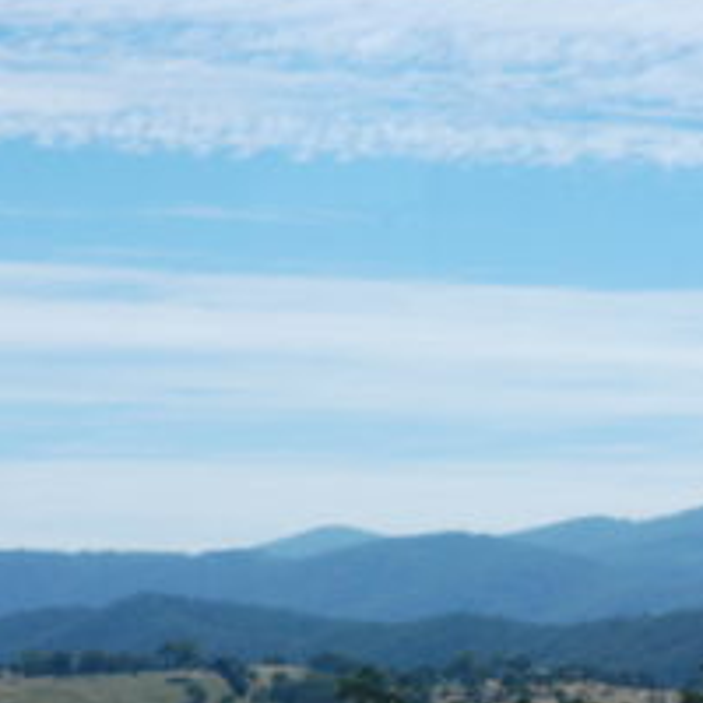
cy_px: 564
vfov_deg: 8.8
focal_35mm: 198
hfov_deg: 8.8
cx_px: 594
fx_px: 4549
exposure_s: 1/250
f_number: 14
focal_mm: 62
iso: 500
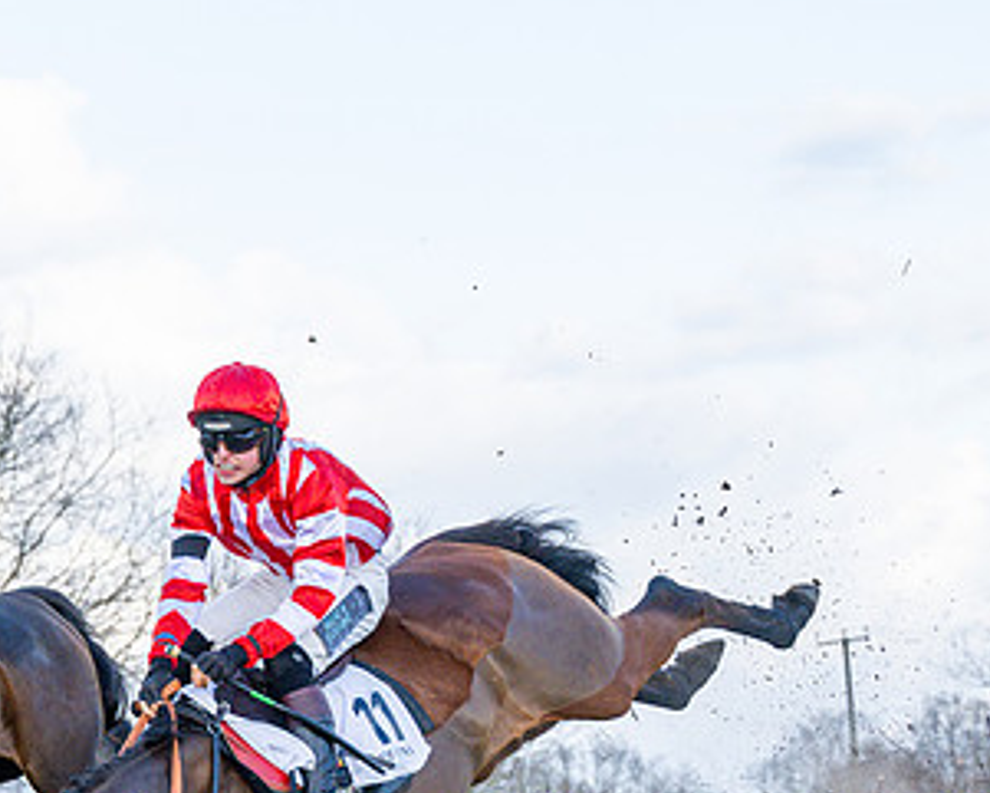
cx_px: 118
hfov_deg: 9.0
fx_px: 6302
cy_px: 632
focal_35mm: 215
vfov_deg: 7.2
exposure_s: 1/2500
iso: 500
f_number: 4
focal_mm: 78
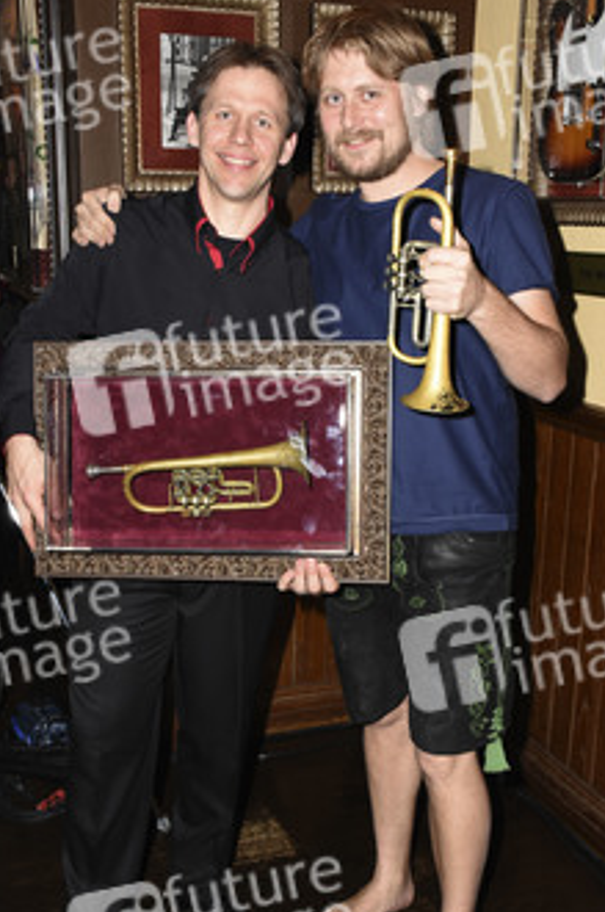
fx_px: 1011
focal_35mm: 40
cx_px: 290
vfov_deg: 48.4
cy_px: 509
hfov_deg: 33.3
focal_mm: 22
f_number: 6.3
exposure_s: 1/160
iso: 800
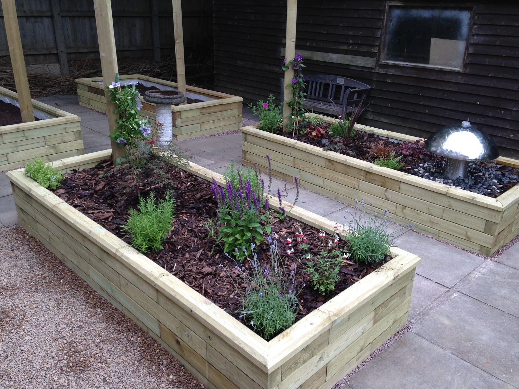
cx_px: 260
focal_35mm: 33
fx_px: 495
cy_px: 194
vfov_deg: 42.9
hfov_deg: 55.4
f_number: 2.4
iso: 50
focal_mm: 4.12
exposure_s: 1/135
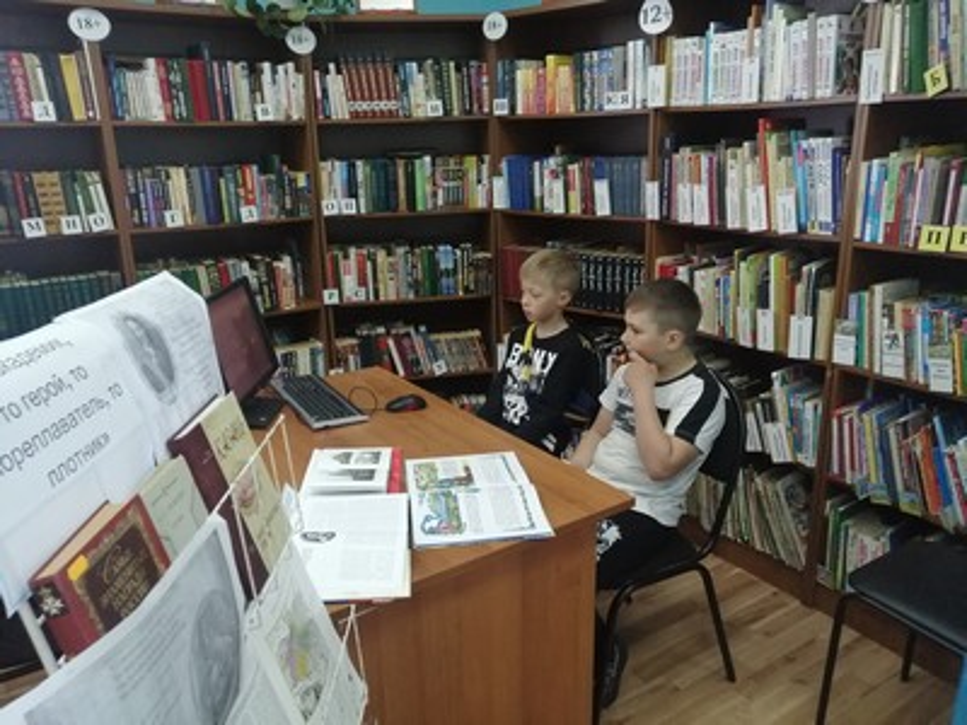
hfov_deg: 65.3
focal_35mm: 27
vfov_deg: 51.4
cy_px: 362
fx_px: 754
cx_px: 484
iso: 400
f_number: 1.8
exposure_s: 1/100
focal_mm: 3.88
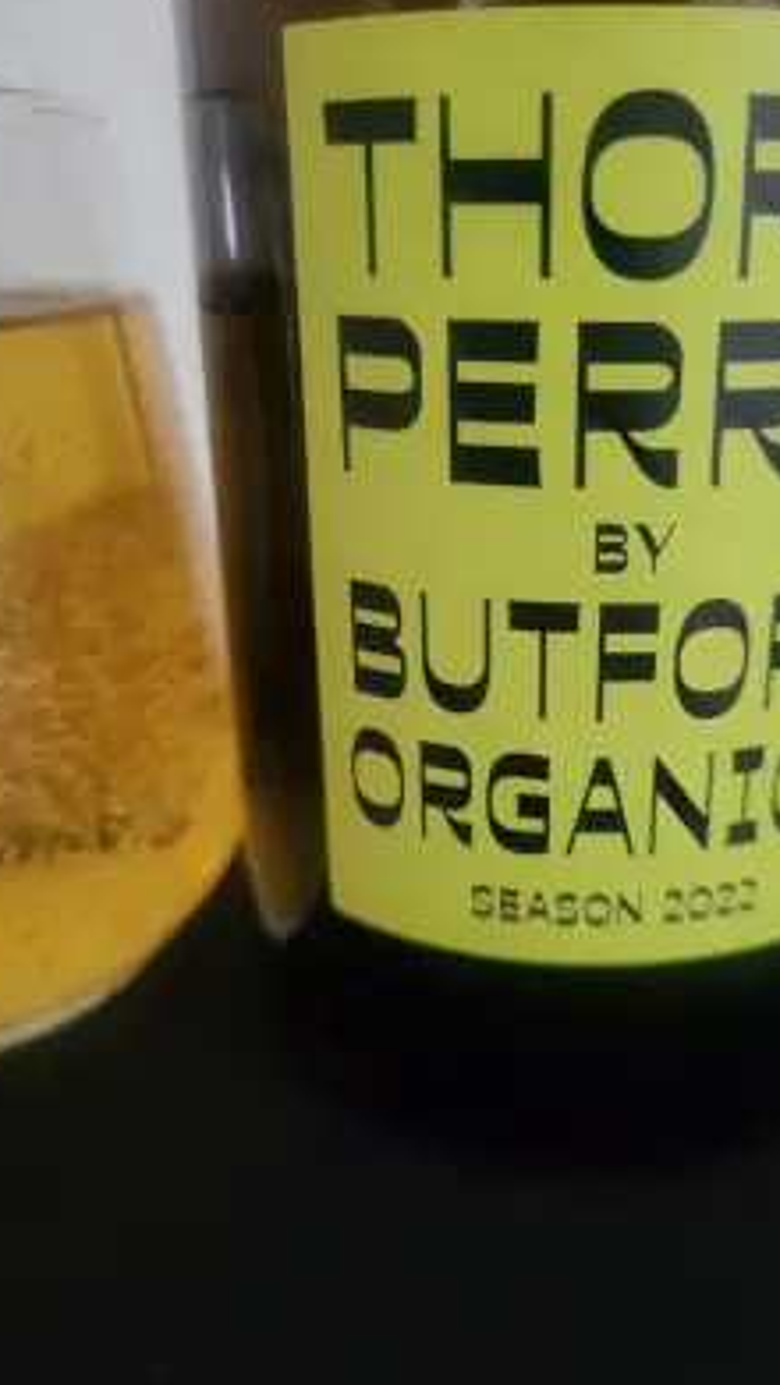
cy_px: 684
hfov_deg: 40.0
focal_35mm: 29
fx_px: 1066
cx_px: 479
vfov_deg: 66.1
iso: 800
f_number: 1.8
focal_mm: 5.4
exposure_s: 1/25
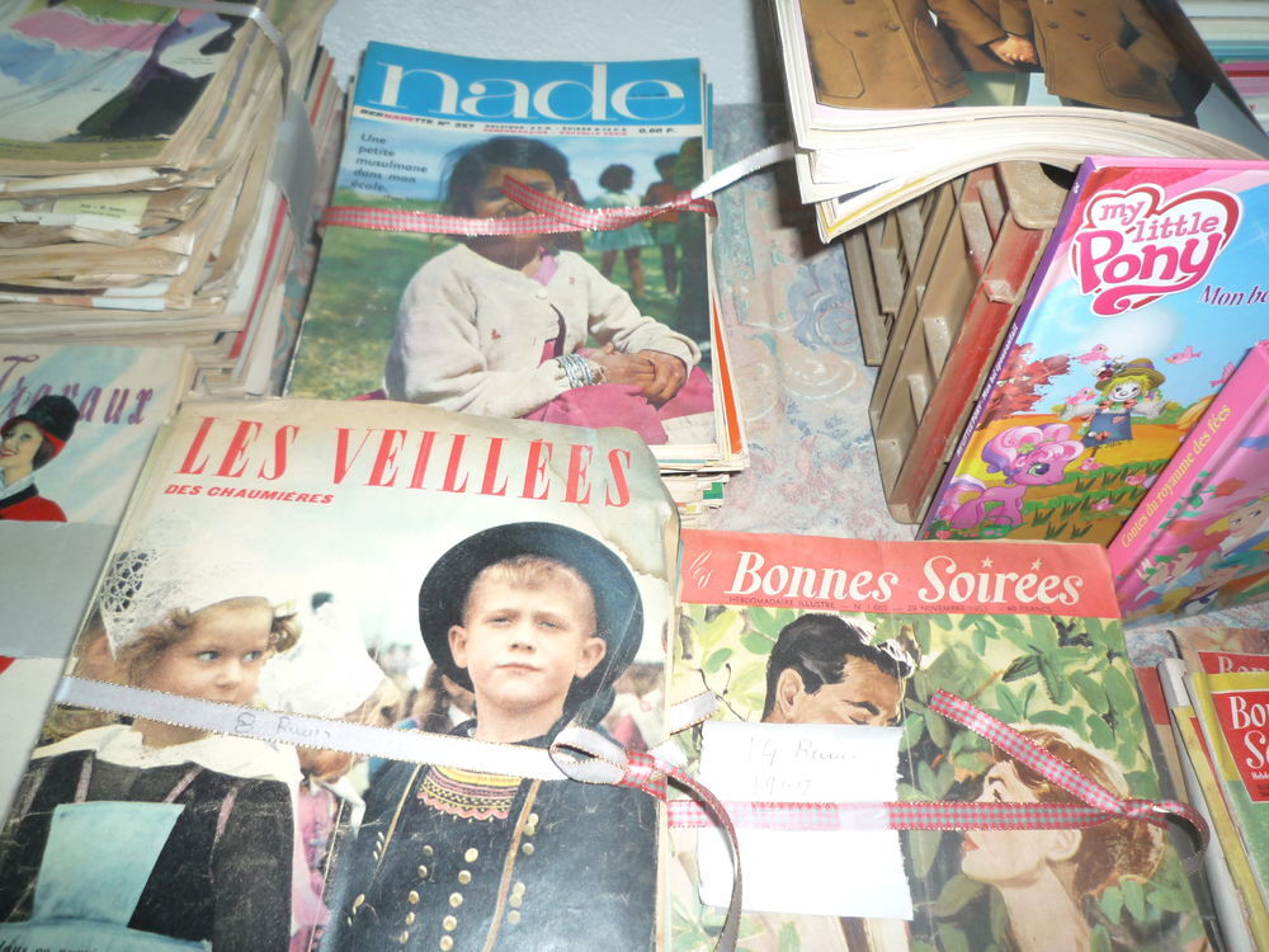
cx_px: 634
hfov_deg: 69.4
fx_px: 916
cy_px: 476
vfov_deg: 54.9
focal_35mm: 25
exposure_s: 1/8
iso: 160
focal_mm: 4.4
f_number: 2.8
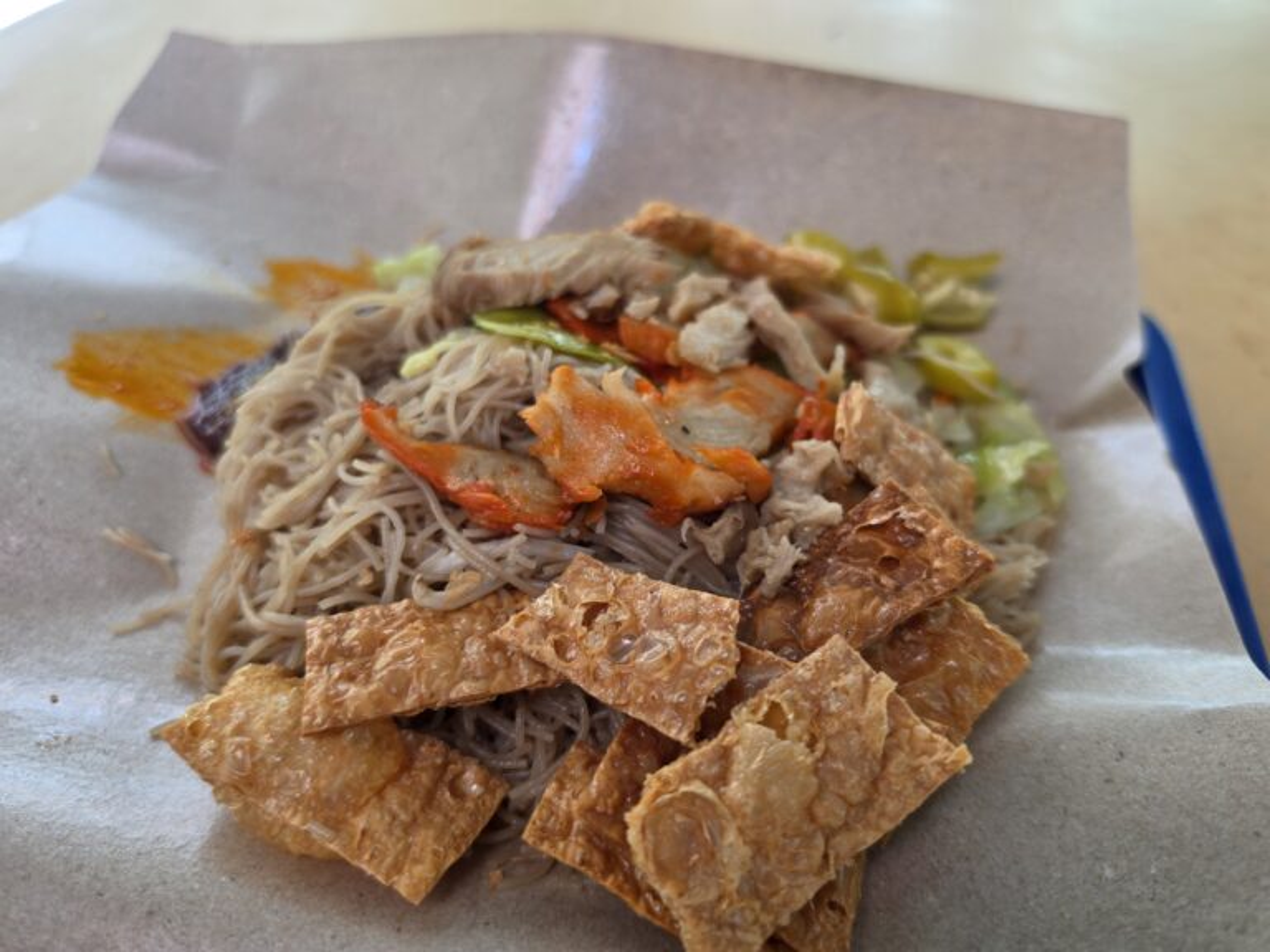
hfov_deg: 73.9
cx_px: 635
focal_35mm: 23
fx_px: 844
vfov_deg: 58.9
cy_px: 476
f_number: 1.4
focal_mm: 6.5
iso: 32
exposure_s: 1/66
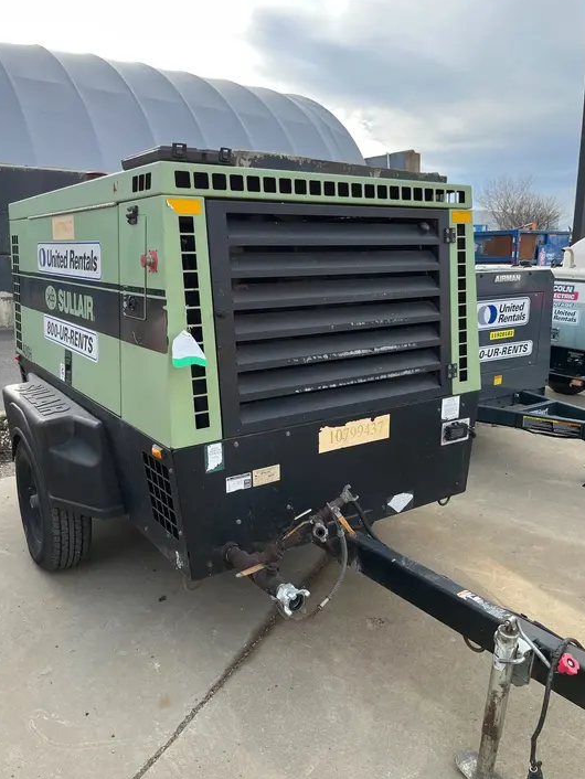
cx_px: 297
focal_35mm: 27
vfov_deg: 65.3
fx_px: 608
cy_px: 391
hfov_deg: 51.4
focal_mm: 5.1
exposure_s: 1/967
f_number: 1.6
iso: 50
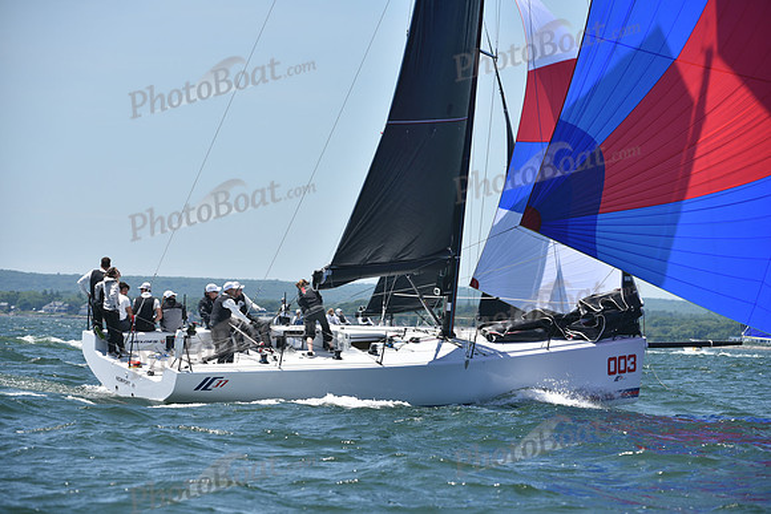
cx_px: 386
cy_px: 257
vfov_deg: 6.9
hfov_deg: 10.3
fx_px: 4284
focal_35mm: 200
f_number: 6.3
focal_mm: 200
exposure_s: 1/1000
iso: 250
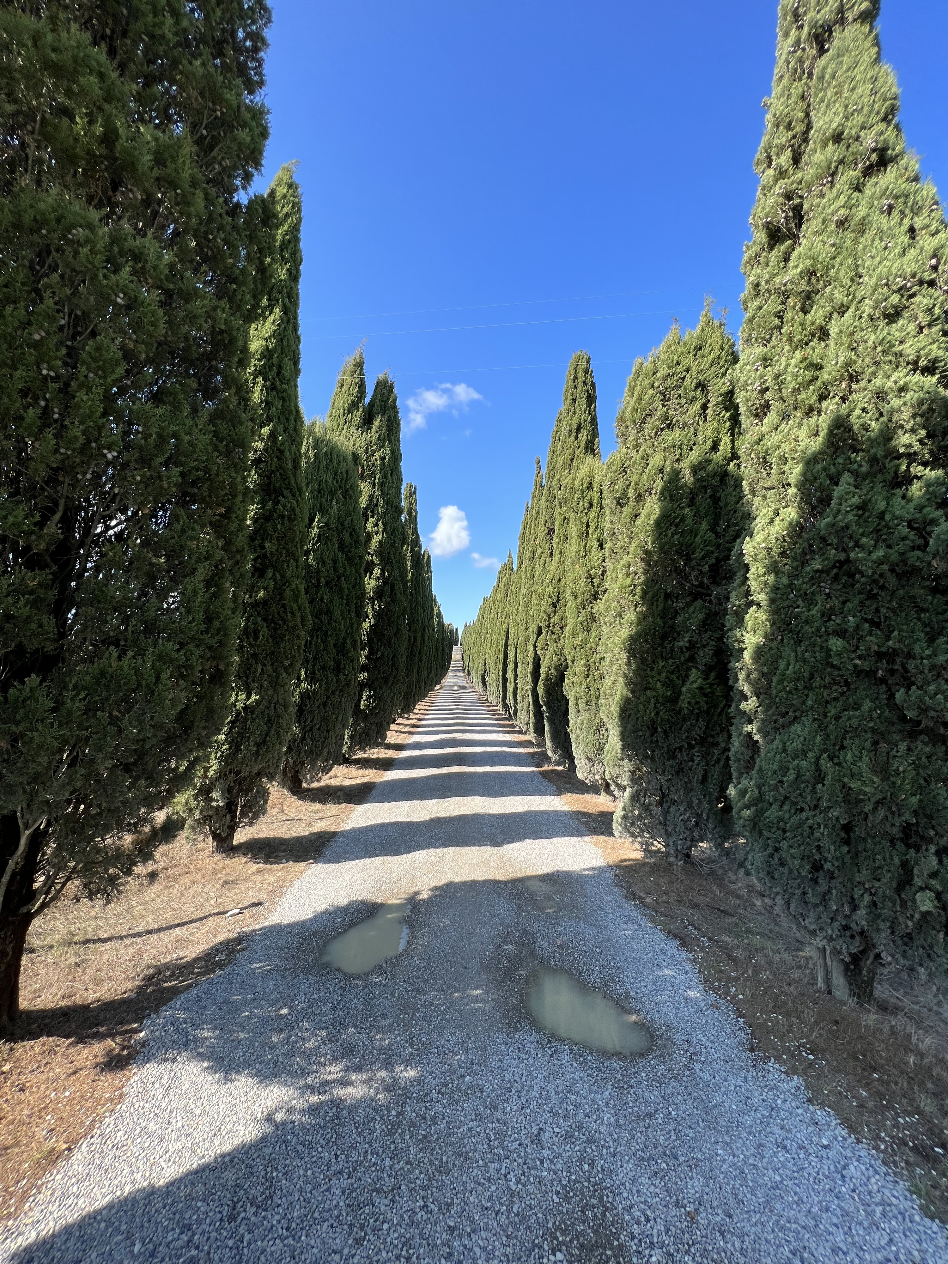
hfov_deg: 89.9
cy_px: 632
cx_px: 474
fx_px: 475
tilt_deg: +5.4
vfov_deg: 106.2
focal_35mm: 13
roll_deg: -1.8
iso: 32
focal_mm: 1.57
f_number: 1.8
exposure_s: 1/815
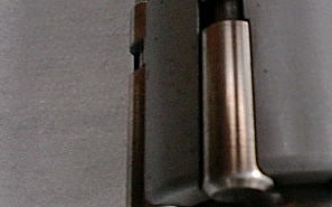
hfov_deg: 25.0
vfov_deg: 16.2
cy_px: 134
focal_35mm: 80
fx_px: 723
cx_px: 305
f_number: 3.1
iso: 320
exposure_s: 1/60
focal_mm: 6.3
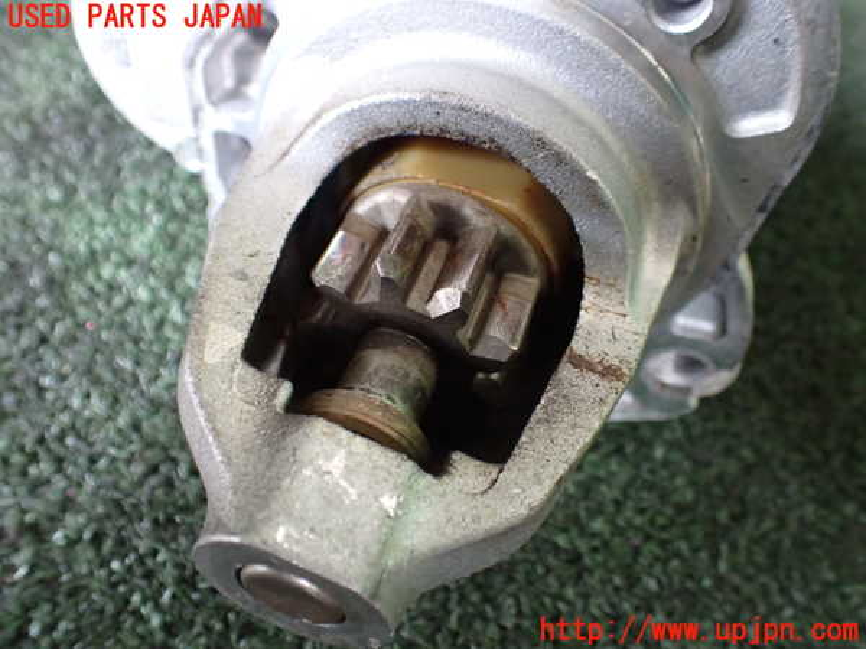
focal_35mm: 30
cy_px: 324
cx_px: 433
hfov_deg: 60.0
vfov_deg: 46.8
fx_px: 751
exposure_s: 1/30
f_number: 2.3
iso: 1000
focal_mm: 5.4
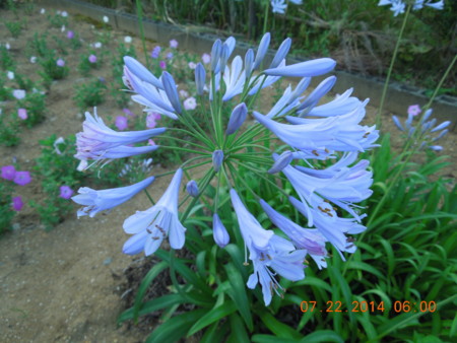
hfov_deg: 69.4
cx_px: 228
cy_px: 172
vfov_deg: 54.9
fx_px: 330
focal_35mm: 25
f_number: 3.3
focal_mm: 4.5
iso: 100
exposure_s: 1/125
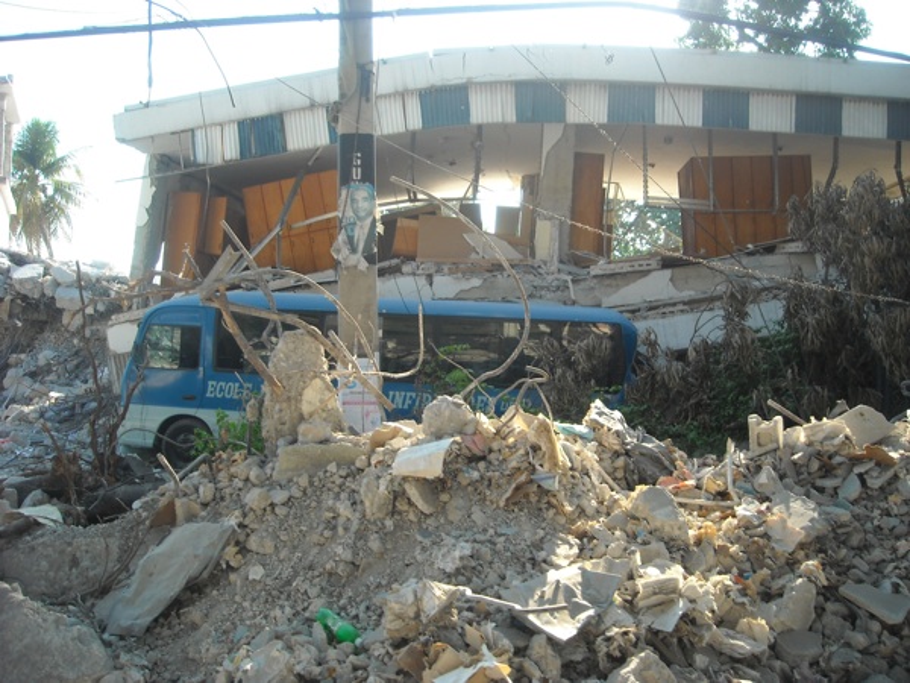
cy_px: 342
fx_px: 920
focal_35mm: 35
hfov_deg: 52.6
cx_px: 455
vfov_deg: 40.7
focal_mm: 5.7
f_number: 2.8
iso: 64
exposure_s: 1/250
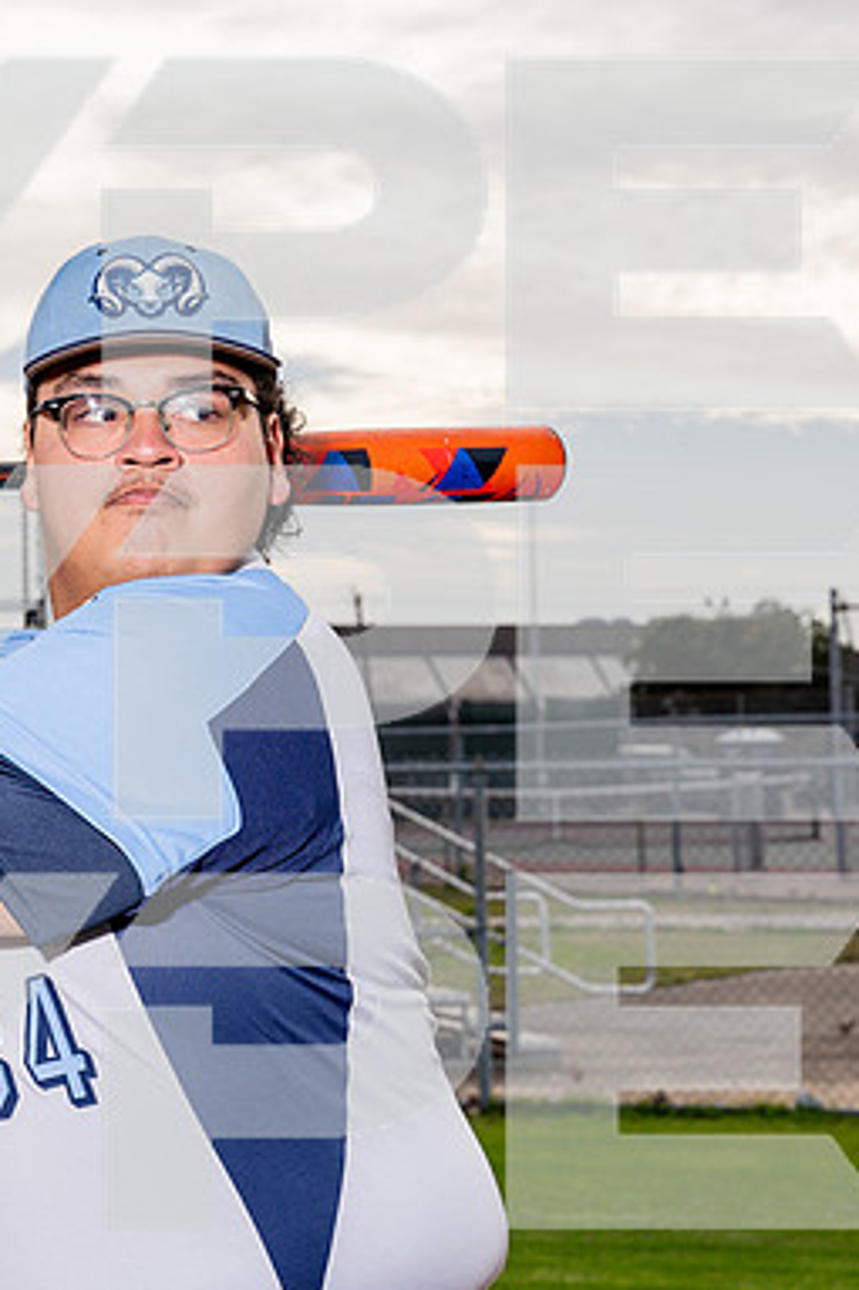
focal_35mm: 94
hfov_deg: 14.4
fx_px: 3367
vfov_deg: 21.7
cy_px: 645
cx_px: 47
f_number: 8
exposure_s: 1/250
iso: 160
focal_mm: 62
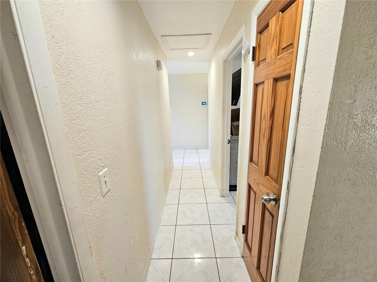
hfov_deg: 106.2
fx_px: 142
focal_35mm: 13
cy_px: 141
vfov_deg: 89.9
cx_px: 188
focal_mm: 2.2
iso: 125
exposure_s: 1/60.2
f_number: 2.2
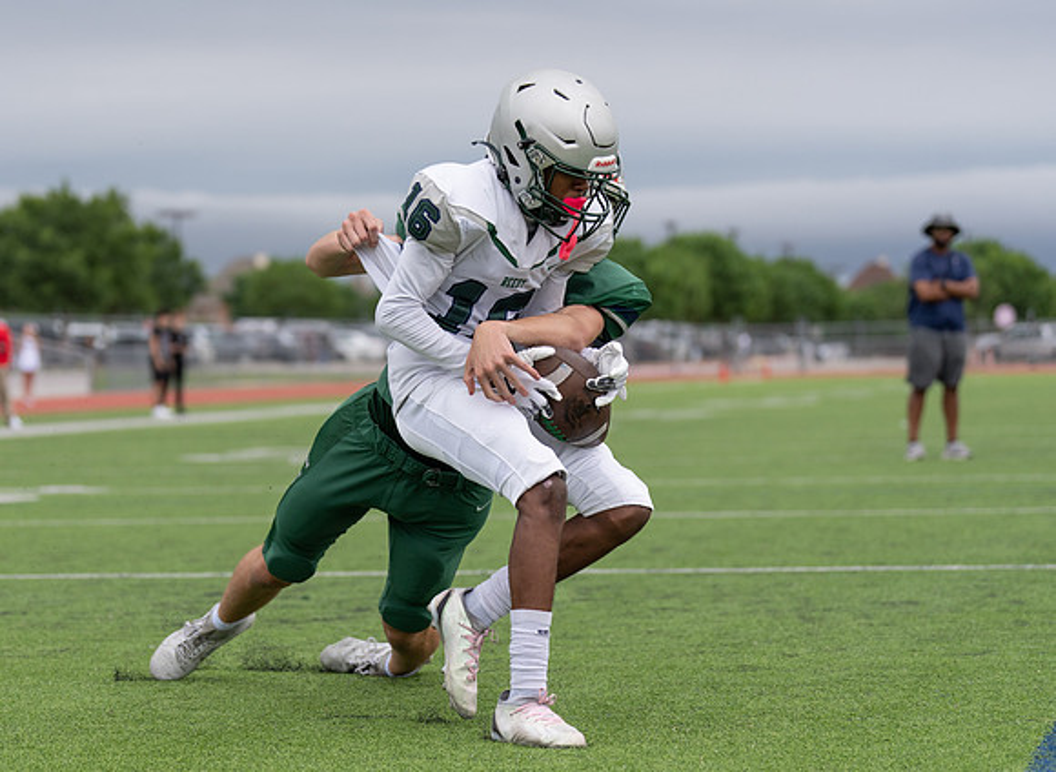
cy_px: 420
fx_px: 3702
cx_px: 420
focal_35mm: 122
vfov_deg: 11.9
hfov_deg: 16.2
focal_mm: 90
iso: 250
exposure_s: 1/1250
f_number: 2.8
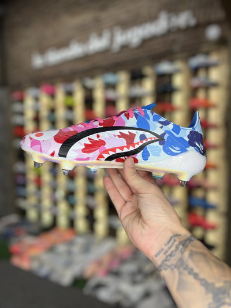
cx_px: 116
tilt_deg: -3.2
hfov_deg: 53.1
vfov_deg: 67.3
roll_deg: +0.3
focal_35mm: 26
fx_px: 231
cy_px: 154
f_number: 1.5
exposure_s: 1/92
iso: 50
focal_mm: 5.7
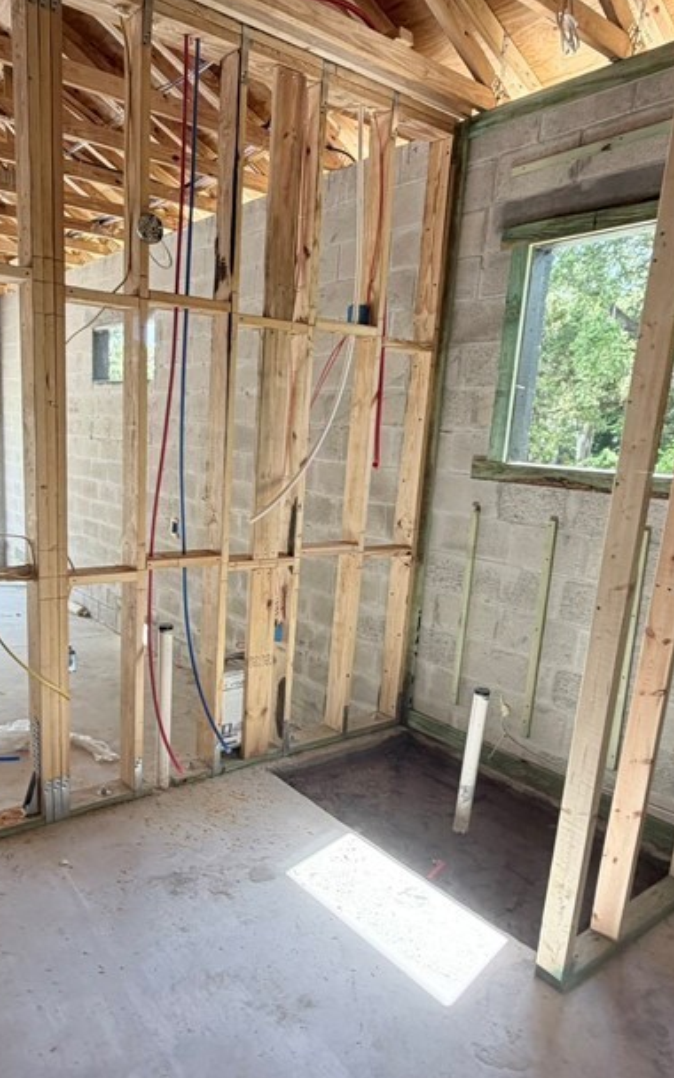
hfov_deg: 48.9
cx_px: 257
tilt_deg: -11.2
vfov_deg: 72.3
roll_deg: -4.2
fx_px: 735
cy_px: 596
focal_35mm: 25
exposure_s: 1/121
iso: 64
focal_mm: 2.22
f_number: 2.2
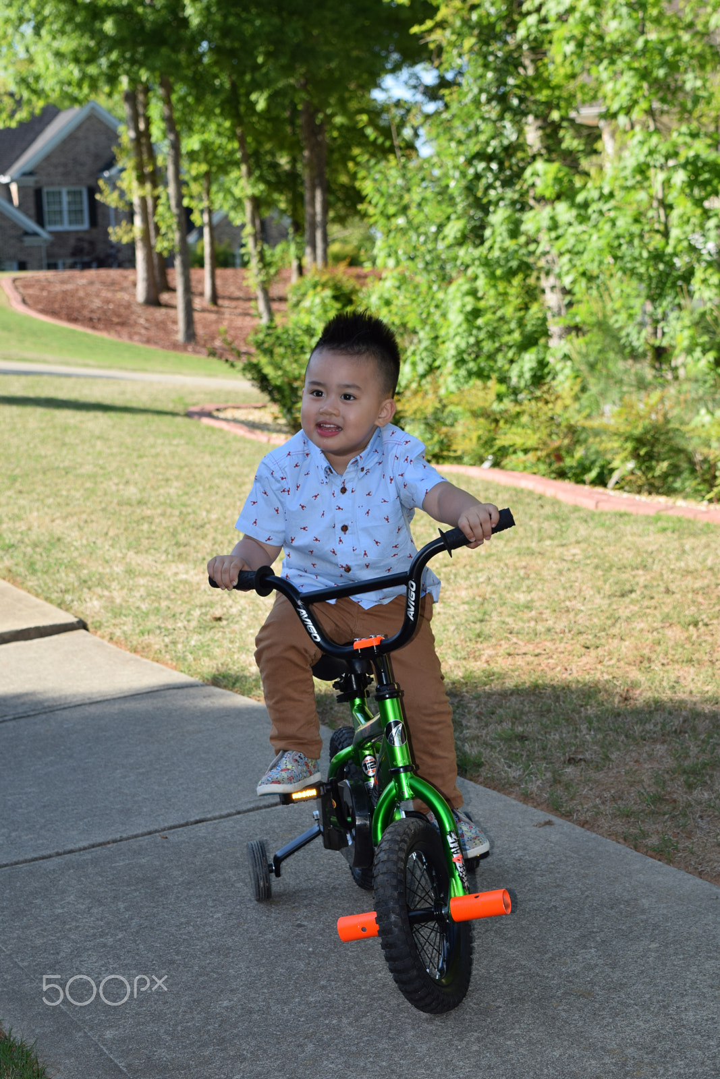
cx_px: 360
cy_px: 540
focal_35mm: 72
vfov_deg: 28.1
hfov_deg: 18.9
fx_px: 2159
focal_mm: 48
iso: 100
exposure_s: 1/200
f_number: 7.1
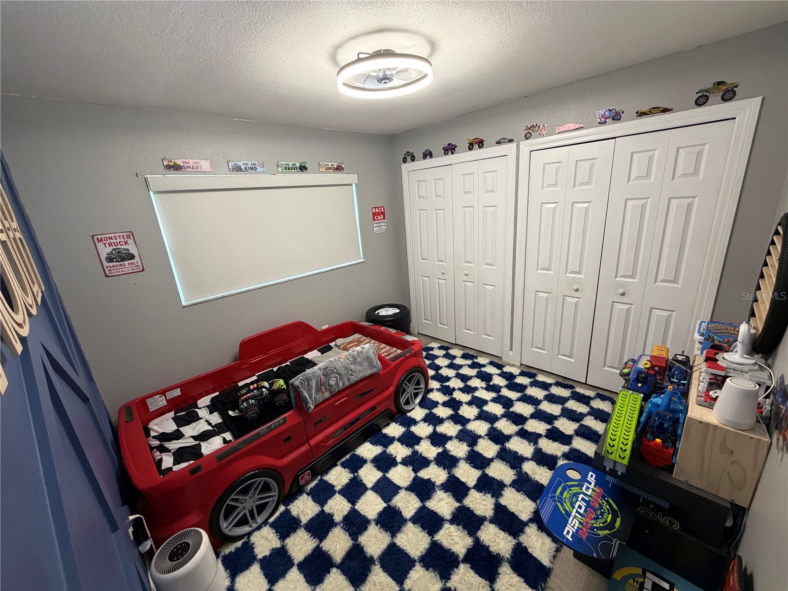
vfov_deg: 85.7
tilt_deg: -16.7
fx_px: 319
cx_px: 394
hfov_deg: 102.1
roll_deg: +4.5
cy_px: 296
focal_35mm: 14
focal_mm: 2.22
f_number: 2.2
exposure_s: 1/60
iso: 250
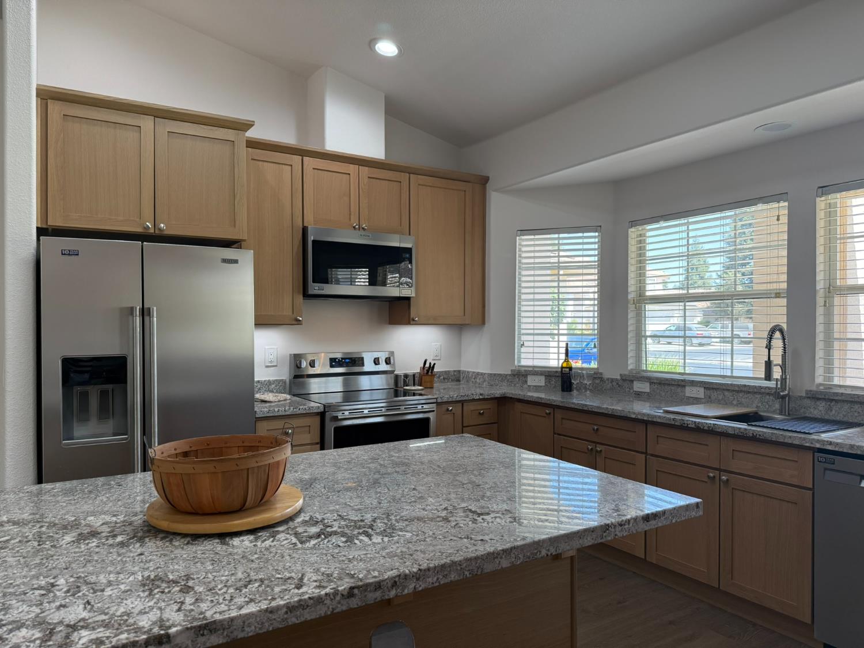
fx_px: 599
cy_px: 324
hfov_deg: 71.6
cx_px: 432
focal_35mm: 24
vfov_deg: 56.8
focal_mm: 6.76
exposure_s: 1/240
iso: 160
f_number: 1.78
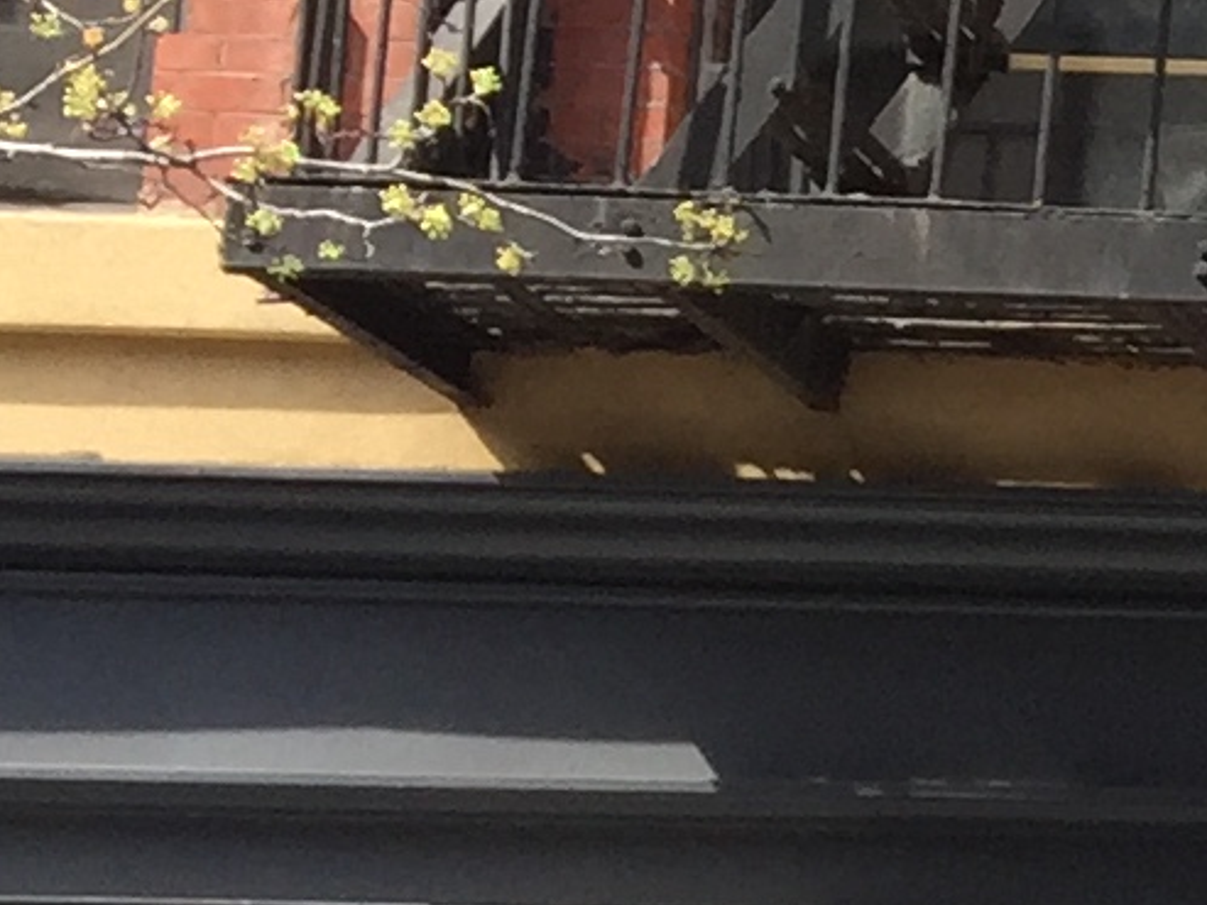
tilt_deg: +12.4
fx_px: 6696
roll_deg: -1.8
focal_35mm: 192
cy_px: 876
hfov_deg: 8.6
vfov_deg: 7.7
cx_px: 3601
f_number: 2.2
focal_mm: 4.15
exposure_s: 1/388
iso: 32
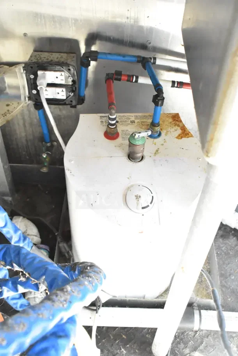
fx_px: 386
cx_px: 119
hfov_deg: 34.2
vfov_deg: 49.5
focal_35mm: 39
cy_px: 178
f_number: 6.3
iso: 6400
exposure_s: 1/160
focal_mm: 26
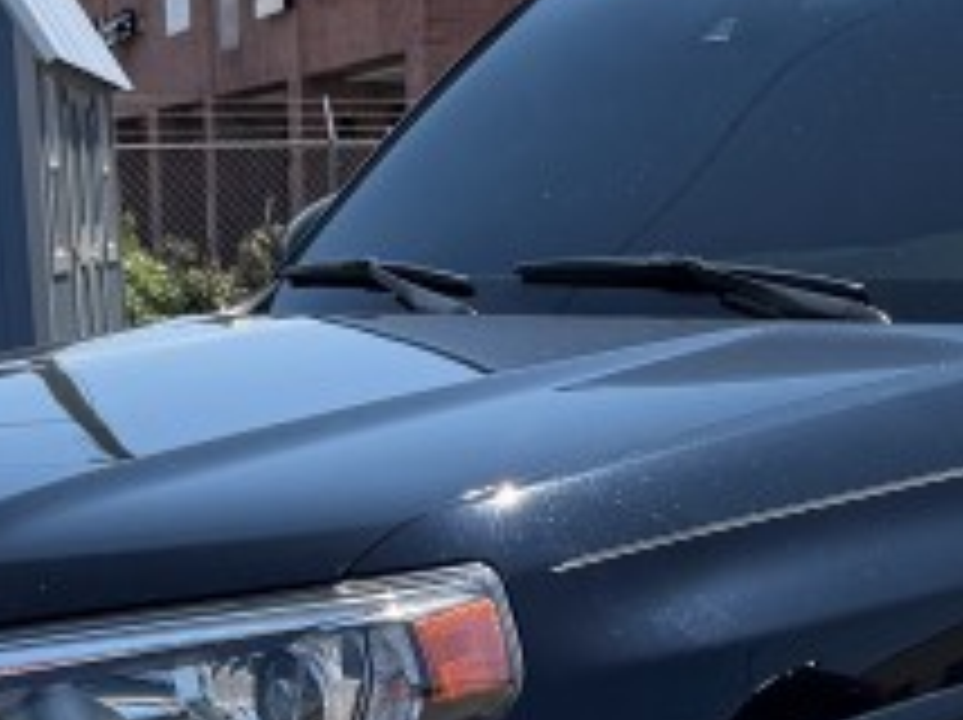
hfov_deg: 16.9
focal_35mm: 115
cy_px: 738
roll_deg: -0.8
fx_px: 3196
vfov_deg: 12.7
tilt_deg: -8.9
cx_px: 824
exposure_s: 1/4167
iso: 80
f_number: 1.78
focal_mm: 6.76
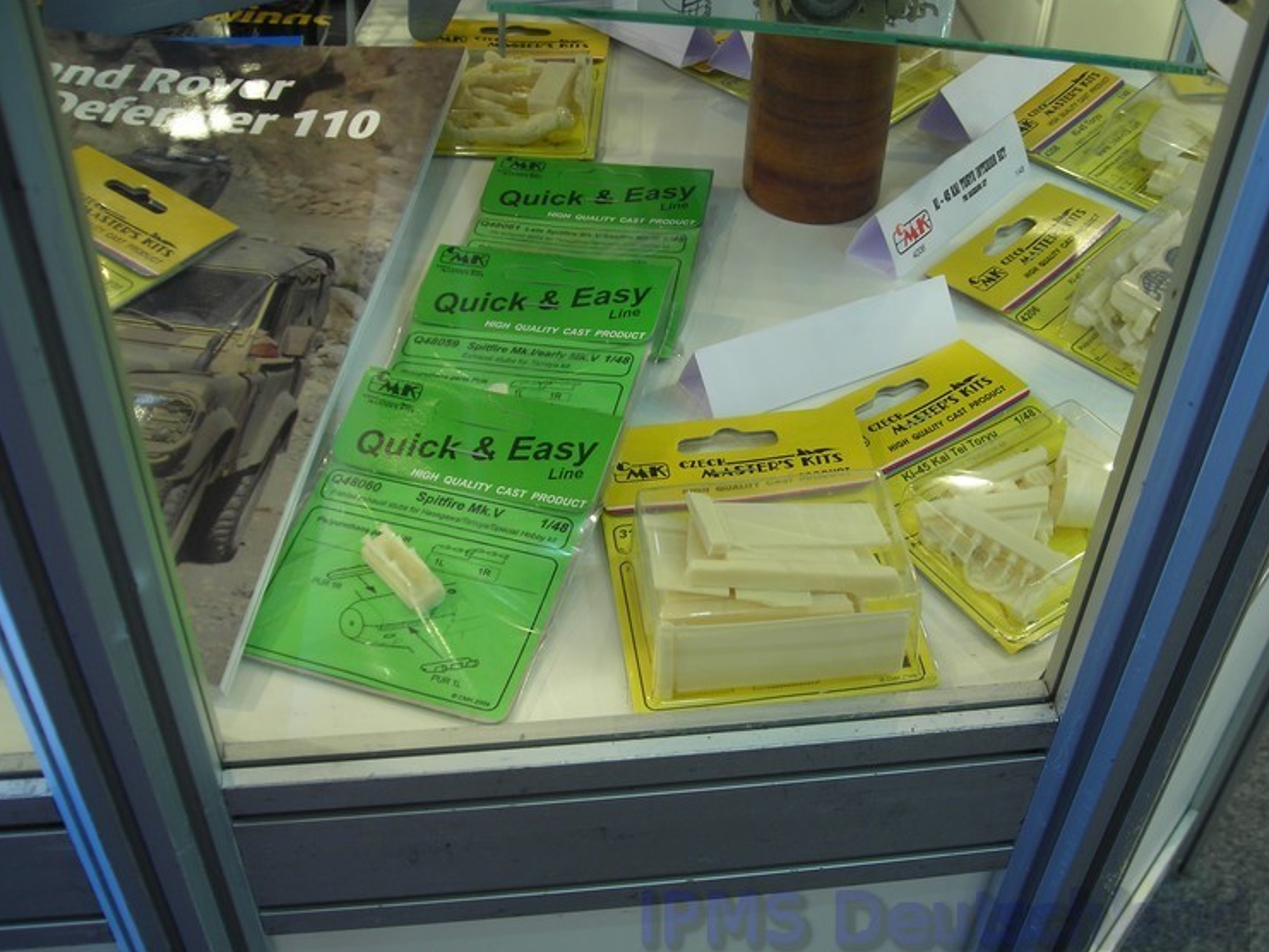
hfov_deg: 45.8
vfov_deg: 35.1
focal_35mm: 41
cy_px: 483
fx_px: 1503
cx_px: 661
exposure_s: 1/4
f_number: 3.2
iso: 50
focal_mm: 6.3
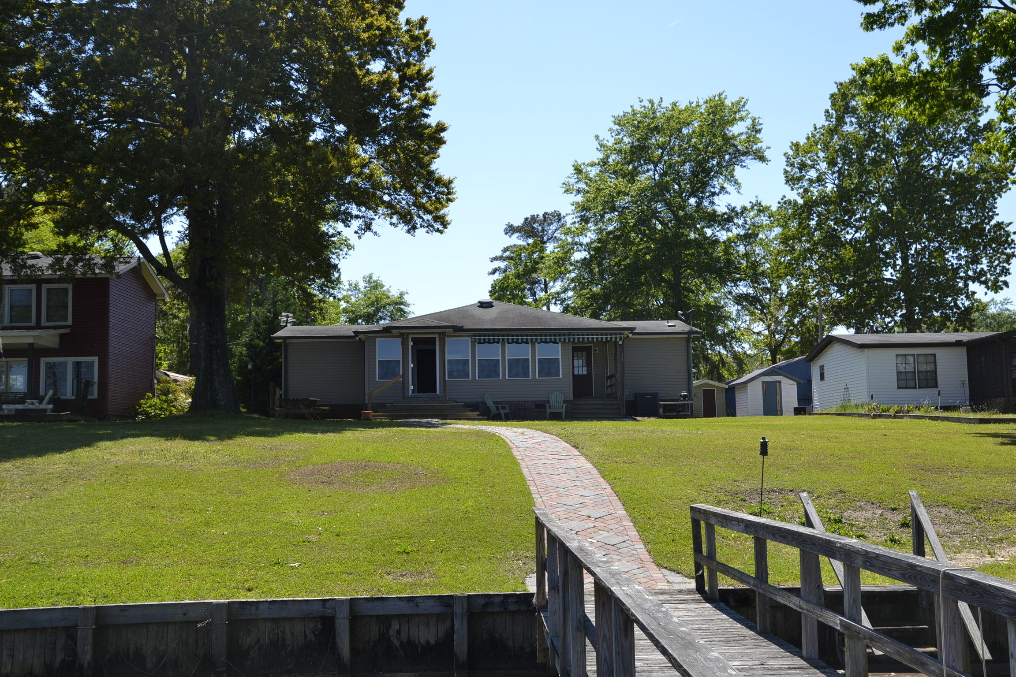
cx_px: 508
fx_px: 1143
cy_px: 338
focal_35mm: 40
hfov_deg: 47.9
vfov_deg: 33.0
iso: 100
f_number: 8
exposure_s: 1/250
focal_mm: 27
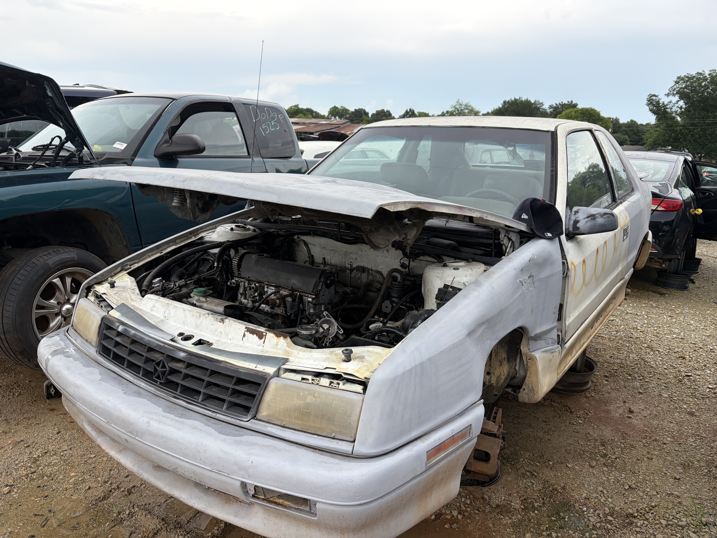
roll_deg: -3.6
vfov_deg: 53.1
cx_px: 358
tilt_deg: -14.4
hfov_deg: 67.3
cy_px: 269
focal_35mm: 26
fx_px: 539
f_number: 1.6
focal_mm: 5.96
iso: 50
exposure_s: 1/1550
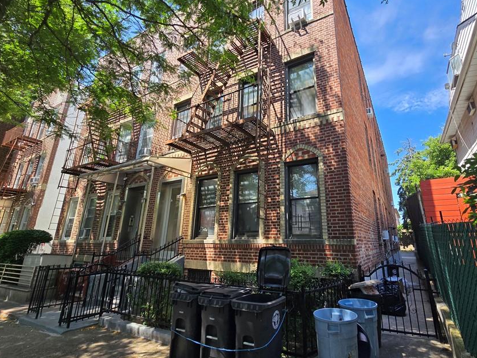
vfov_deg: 78.0
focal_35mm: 16
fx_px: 220
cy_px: 166
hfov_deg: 94.0
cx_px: 269
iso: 50
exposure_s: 1/818
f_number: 2.2
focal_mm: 2.2
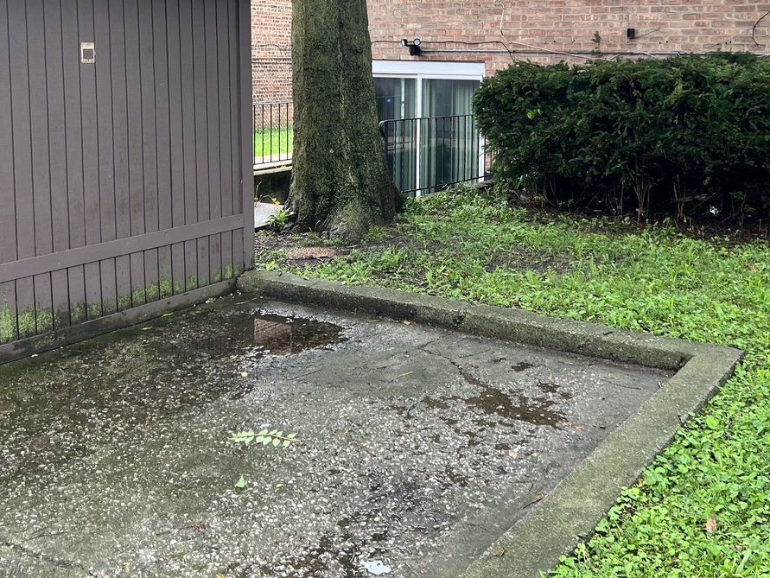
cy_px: 126
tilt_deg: -3.7
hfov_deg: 44.5
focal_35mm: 42
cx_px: 464
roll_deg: -0.9
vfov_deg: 33.5
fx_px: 935
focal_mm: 5.7
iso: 50
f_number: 1.5
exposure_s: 1/380
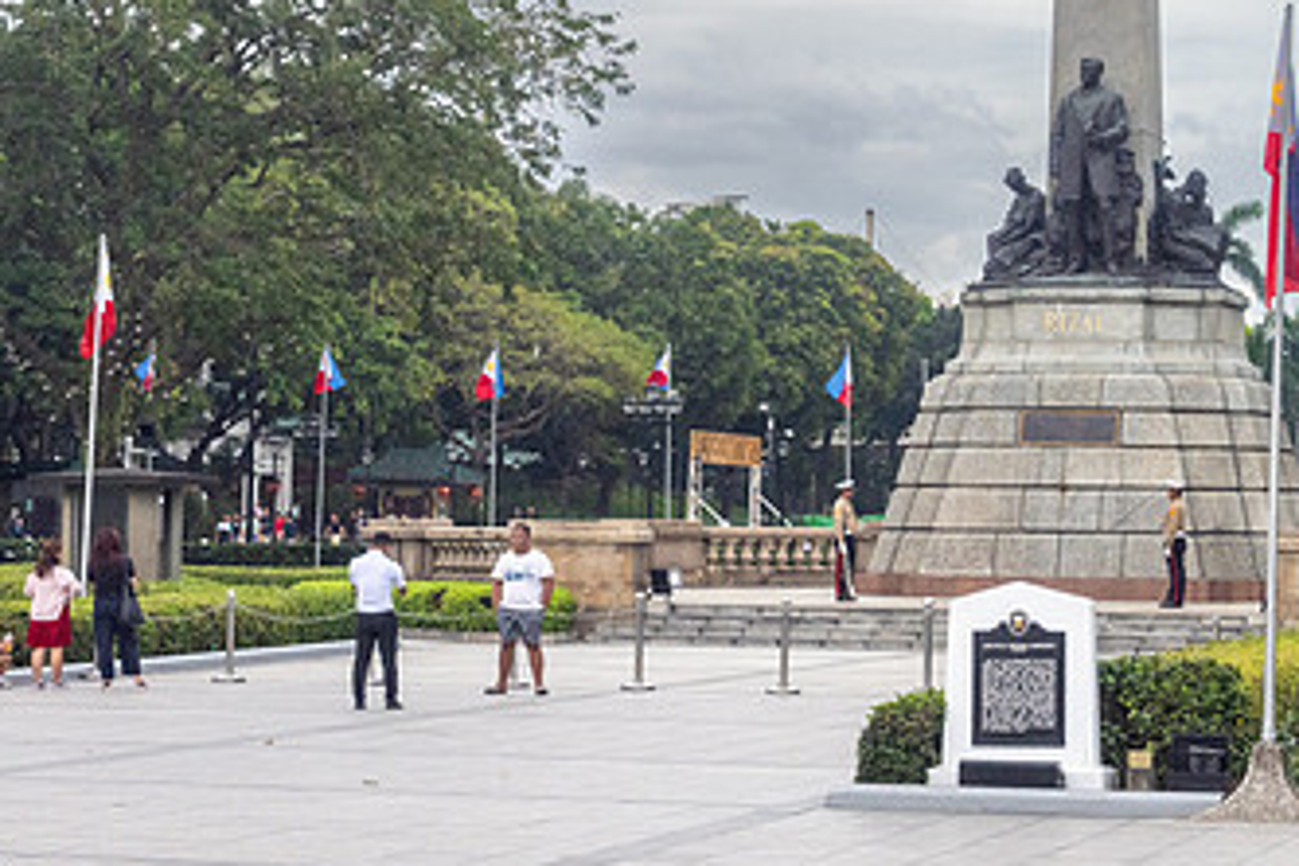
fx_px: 4402
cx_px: 839
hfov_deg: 16.8
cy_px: 252
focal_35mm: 122
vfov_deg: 11.2
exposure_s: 1/500
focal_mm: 70
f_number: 8
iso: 2000
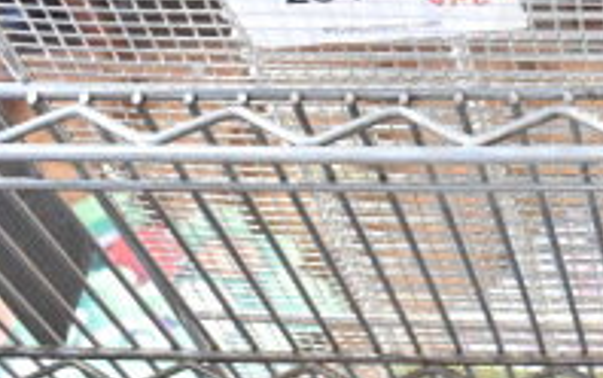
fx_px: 1546
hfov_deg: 20.4
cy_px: -35
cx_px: 761
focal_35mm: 94
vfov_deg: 13.7
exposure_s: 1/125
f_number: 5.6
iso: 6400
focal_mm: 20
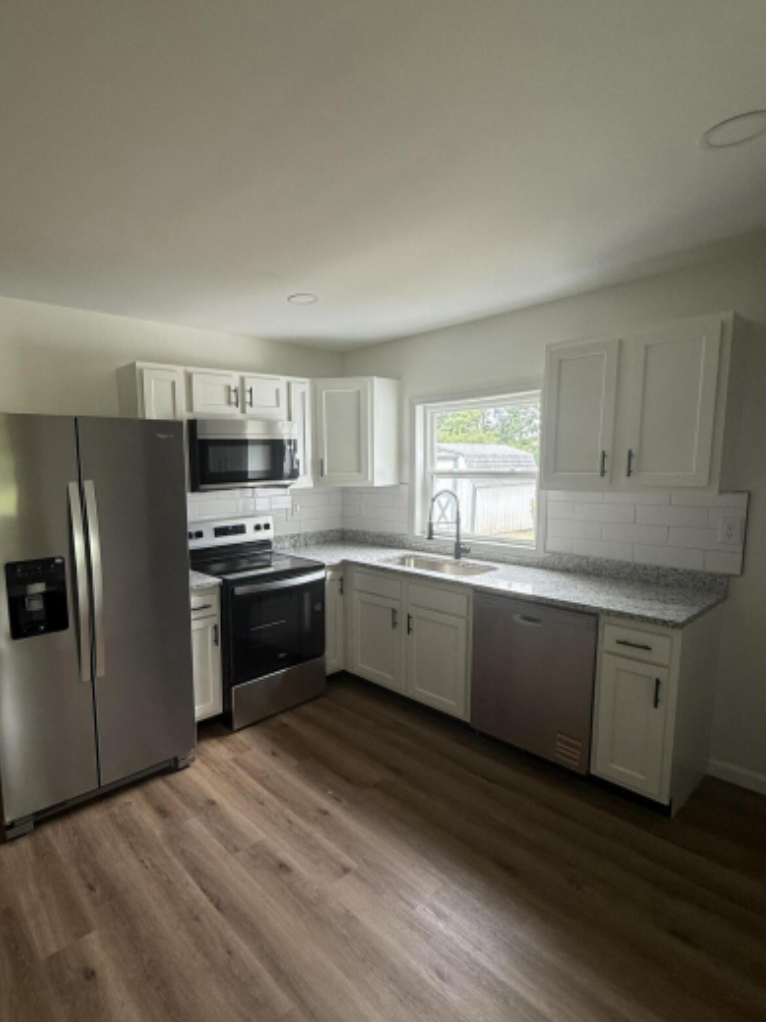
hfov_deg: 70.3
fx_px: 531
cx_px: 282
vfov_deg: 87.7
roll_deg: +0.4
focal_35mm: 18
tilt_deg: -6.9
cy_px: 531
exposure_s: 1/99
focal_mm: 2.22
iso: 100
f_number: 2.2
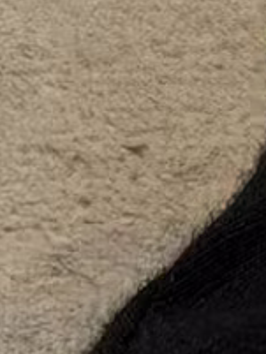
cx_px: 997
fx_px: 3910
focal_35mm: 382
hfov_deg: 3.7
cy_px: 618
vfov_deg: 5.1
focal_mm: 6.76
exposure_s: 1/50
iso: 50
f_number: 1.78
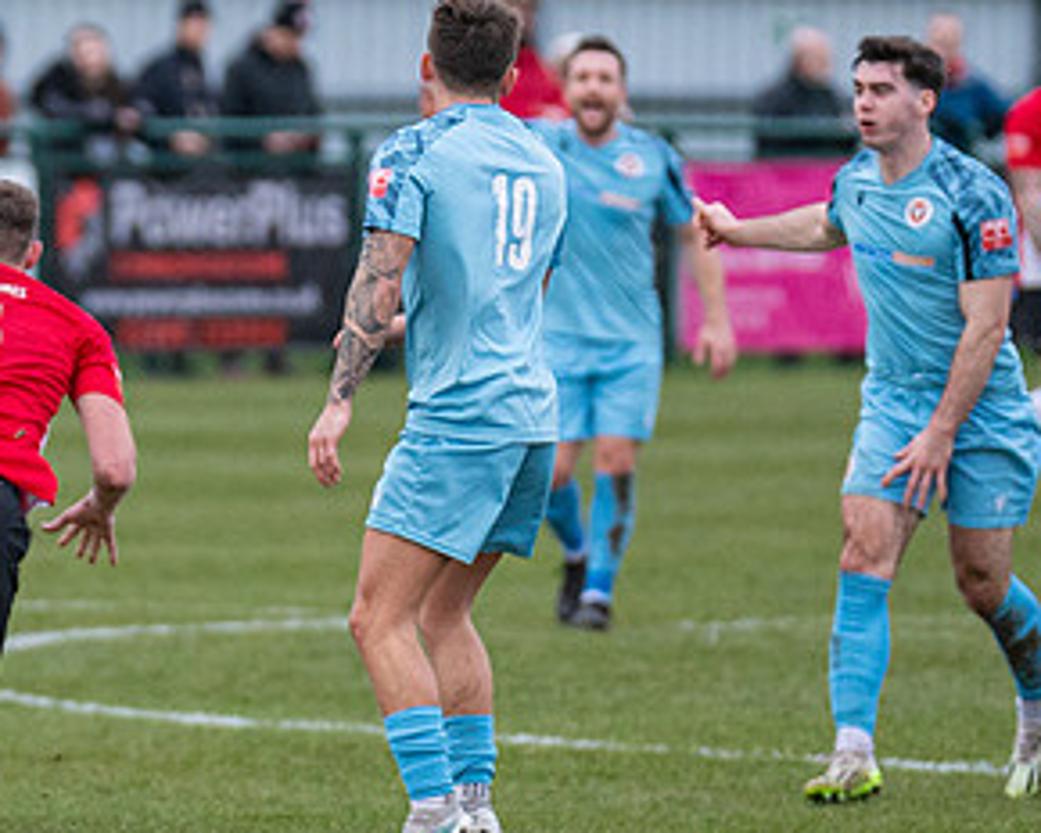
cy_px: 284
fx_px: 22245
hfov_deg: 2.7
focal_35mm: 722
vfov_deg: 2.1
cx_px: 21
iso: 2000
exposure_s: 1/1600
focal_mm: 220
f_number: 2.8
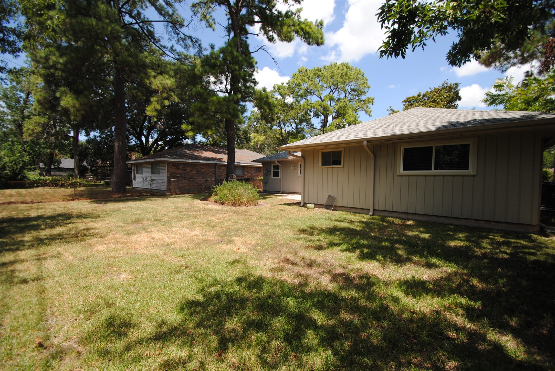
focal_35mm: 15
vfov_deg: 77.5
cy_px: 186
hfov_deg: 100.3
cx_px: 278
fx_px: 231
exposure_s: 1/640
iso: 100
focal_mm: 10
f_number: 3.5
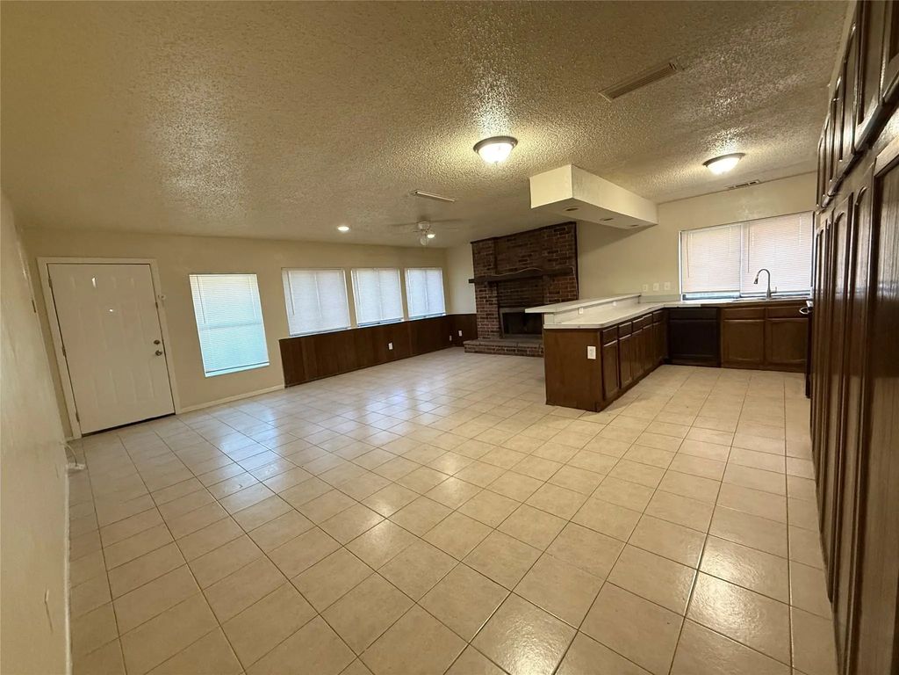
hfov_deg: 102.1
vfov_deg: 85.7
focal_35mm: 14
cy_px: 338
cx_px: 450
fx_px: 364
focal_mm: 2.22
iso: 500
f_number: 2.2
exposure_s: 1/60
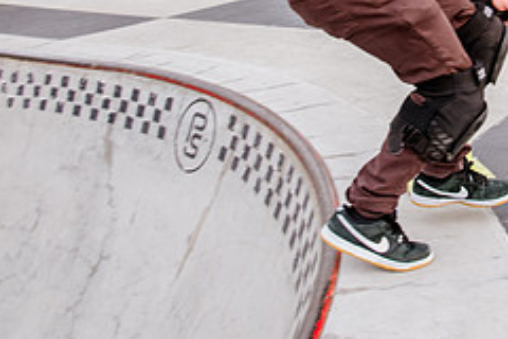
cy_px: 13
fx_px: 818
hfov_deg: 32.9
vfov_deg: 22.6
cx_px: 447
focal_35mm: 58
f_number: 6.3
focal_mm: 24
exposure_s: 1/320
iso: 2500
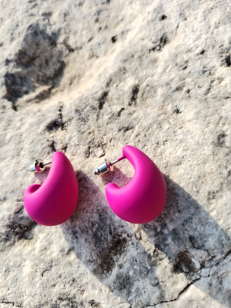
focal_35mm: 26
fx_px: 231
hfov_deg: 53.1
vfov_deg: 67.3
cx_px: 116
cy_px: 154
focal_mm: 4.75
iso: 100
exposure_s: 1/621
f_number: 1.8
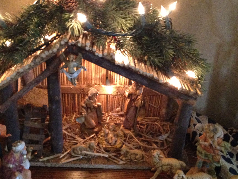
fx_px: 337
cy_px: 102
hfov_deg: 38.9
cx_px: 111
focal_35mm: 49
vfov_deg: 29.6
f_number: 2.4
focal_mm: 4.28
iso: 500
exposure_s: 1/15
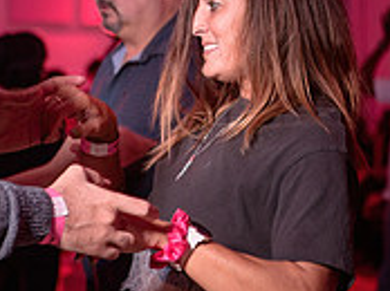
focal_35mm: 167
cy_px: 209
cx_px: 182
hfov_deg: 11.8
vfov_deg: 8.9
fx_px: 1879
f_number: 2.8
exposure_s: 1/100
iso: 800
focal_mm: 52
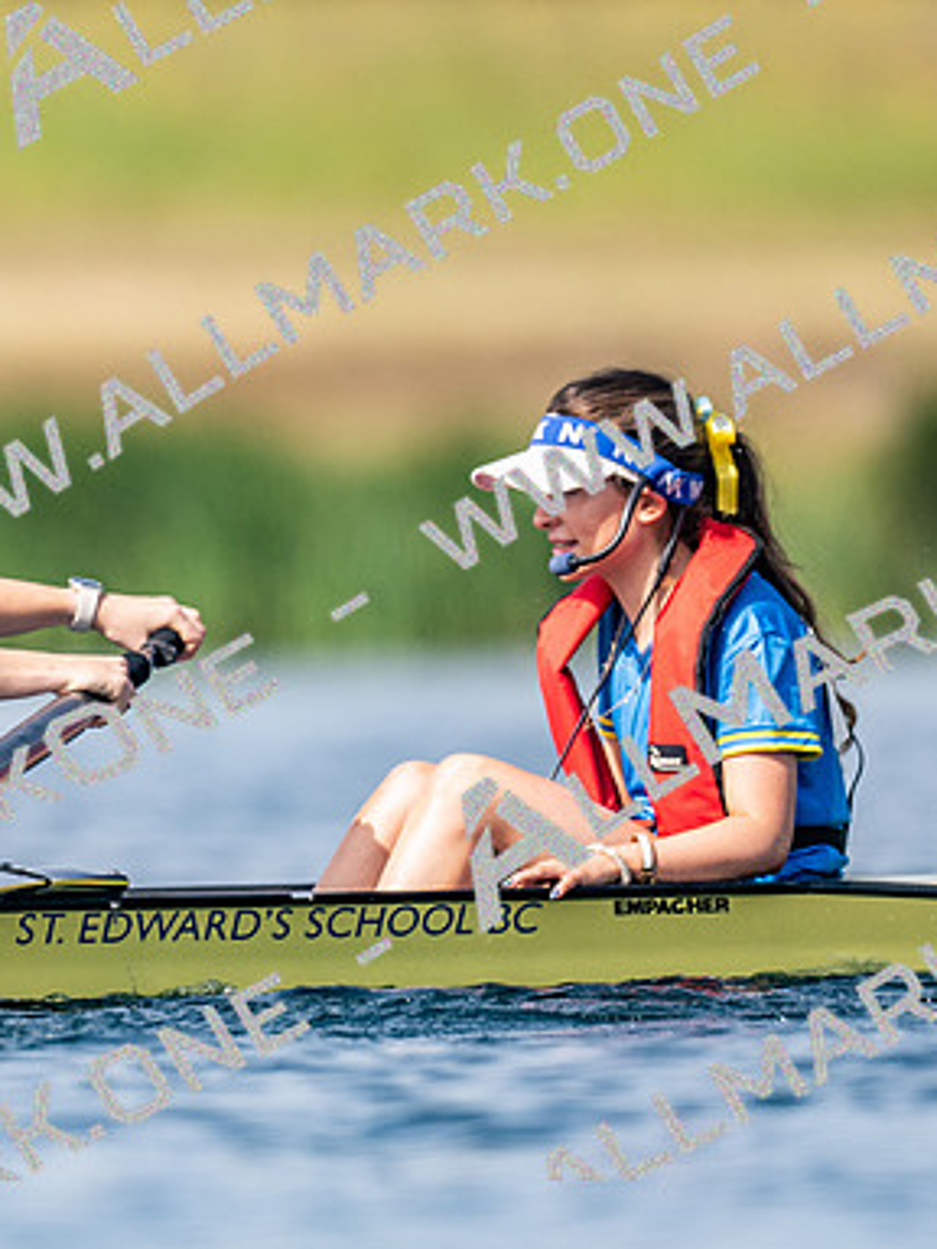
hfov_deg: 1.1
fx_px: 47171
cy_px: 624
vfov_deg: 1.5
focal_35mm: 1307
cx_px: 182
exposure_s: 1/2500
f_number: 4
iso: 160
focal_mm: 600
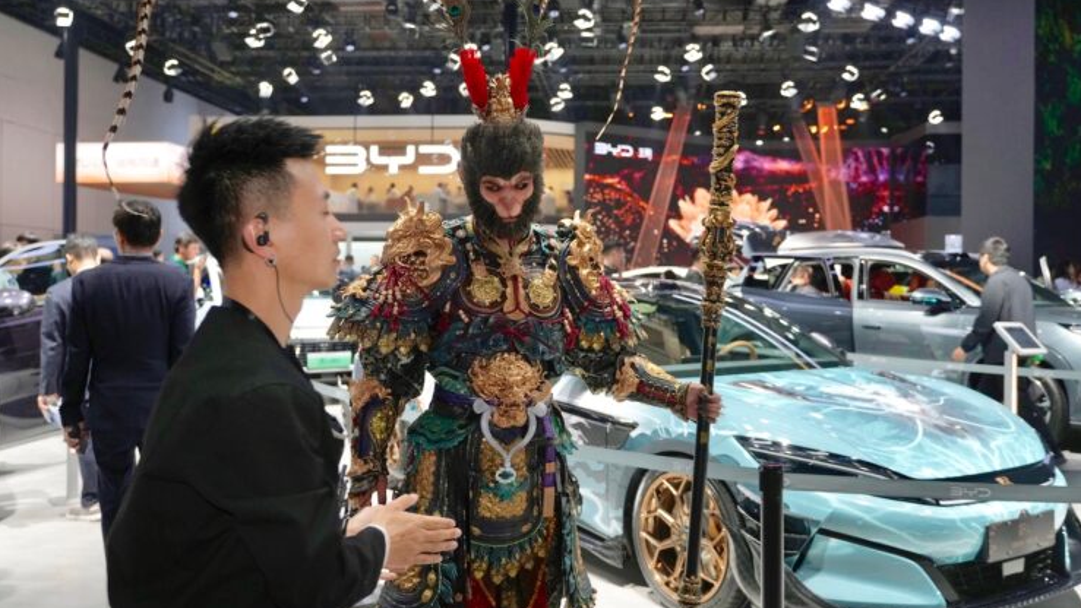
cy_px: 267
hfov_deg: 58.0
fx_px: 975
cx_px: 544
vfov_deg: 34.6
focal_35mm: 34
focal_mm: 32
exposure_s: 1/320
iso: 1000
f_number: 4
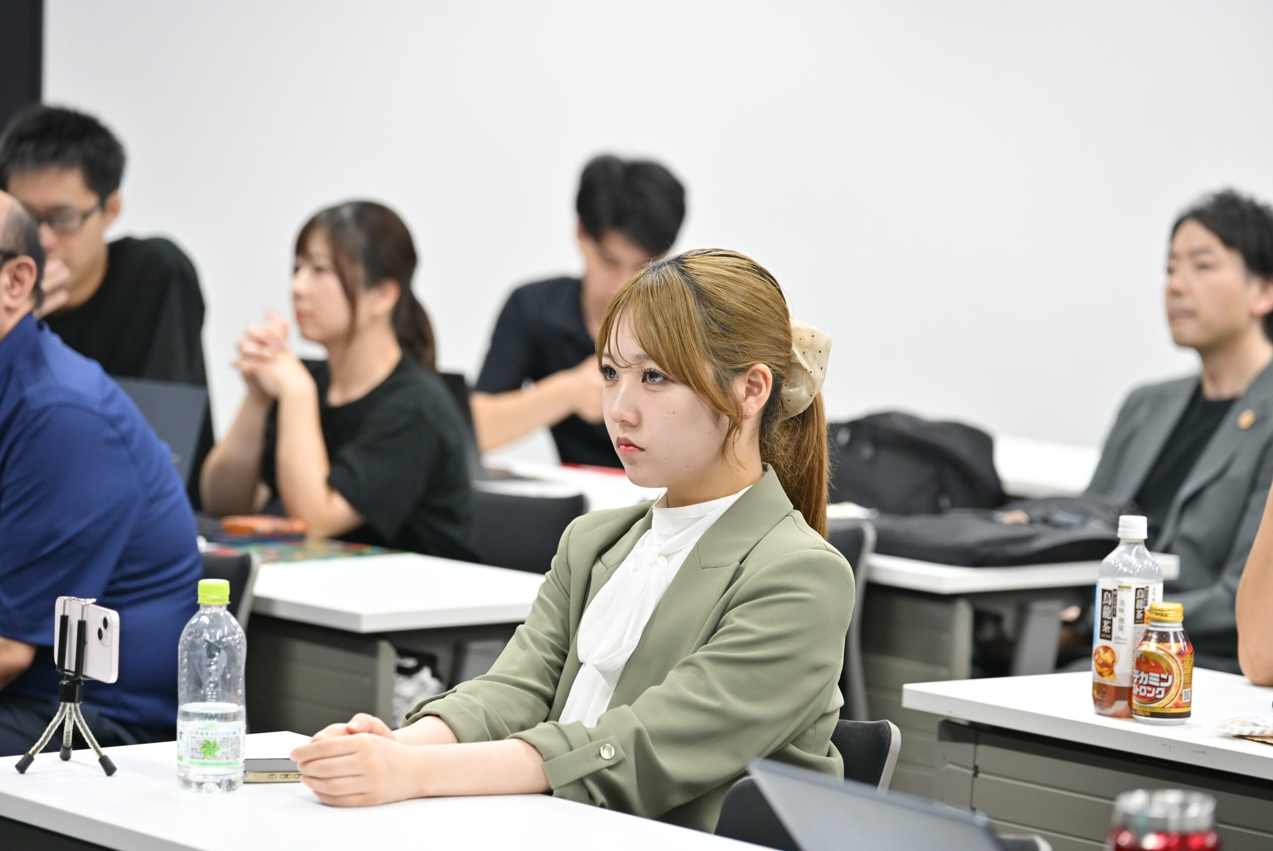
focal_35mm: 128
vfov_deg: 10.7
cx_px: 636
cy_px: 426
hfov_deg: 16.0
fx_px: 4529
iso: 3200
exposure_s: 1/400
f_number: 3.5
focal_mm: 128
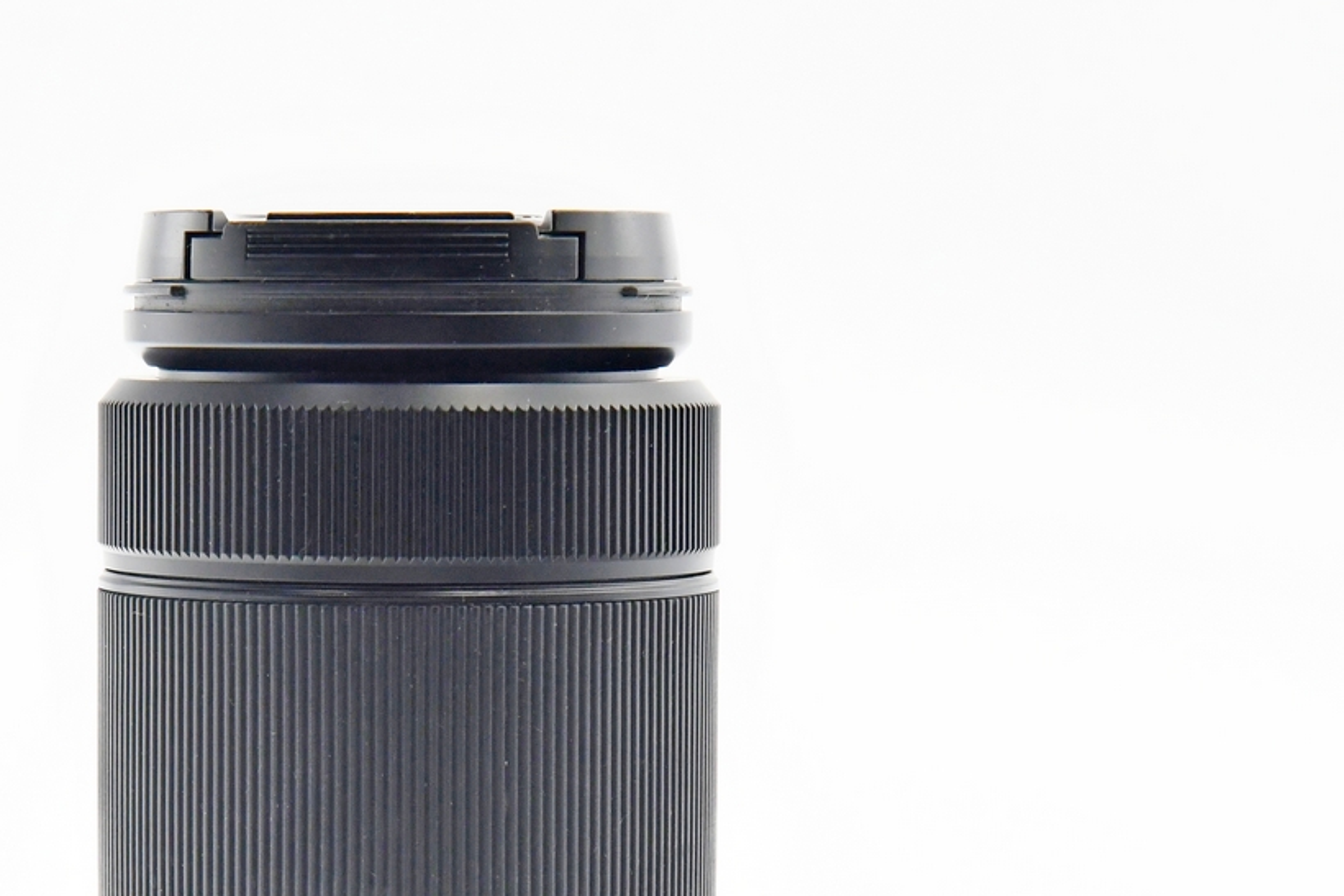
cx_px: 397
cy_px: 791
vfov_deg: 9.1
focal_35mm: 150
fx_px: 5601
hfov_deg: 13.7
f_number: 8
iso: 1250
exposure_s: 1/160
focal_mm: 55
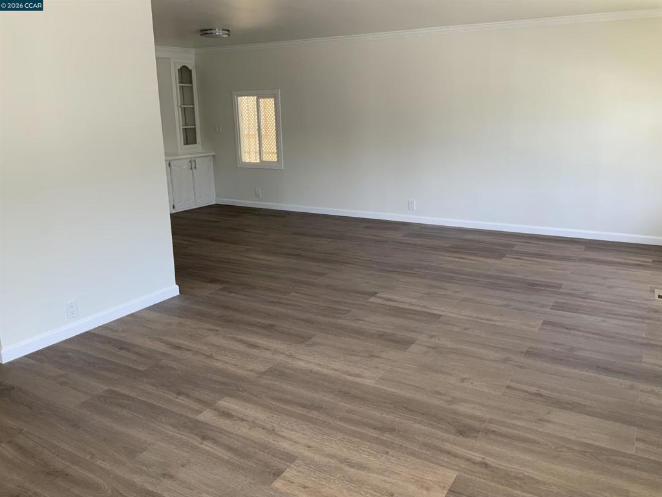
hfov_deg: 61.7
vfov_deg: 48.2
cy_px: 248
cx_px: 331
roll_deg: +1.6
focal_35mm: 29
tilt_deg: -15.0
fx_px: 555
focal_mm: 3
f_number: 1.8
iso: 40
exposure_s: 1/122
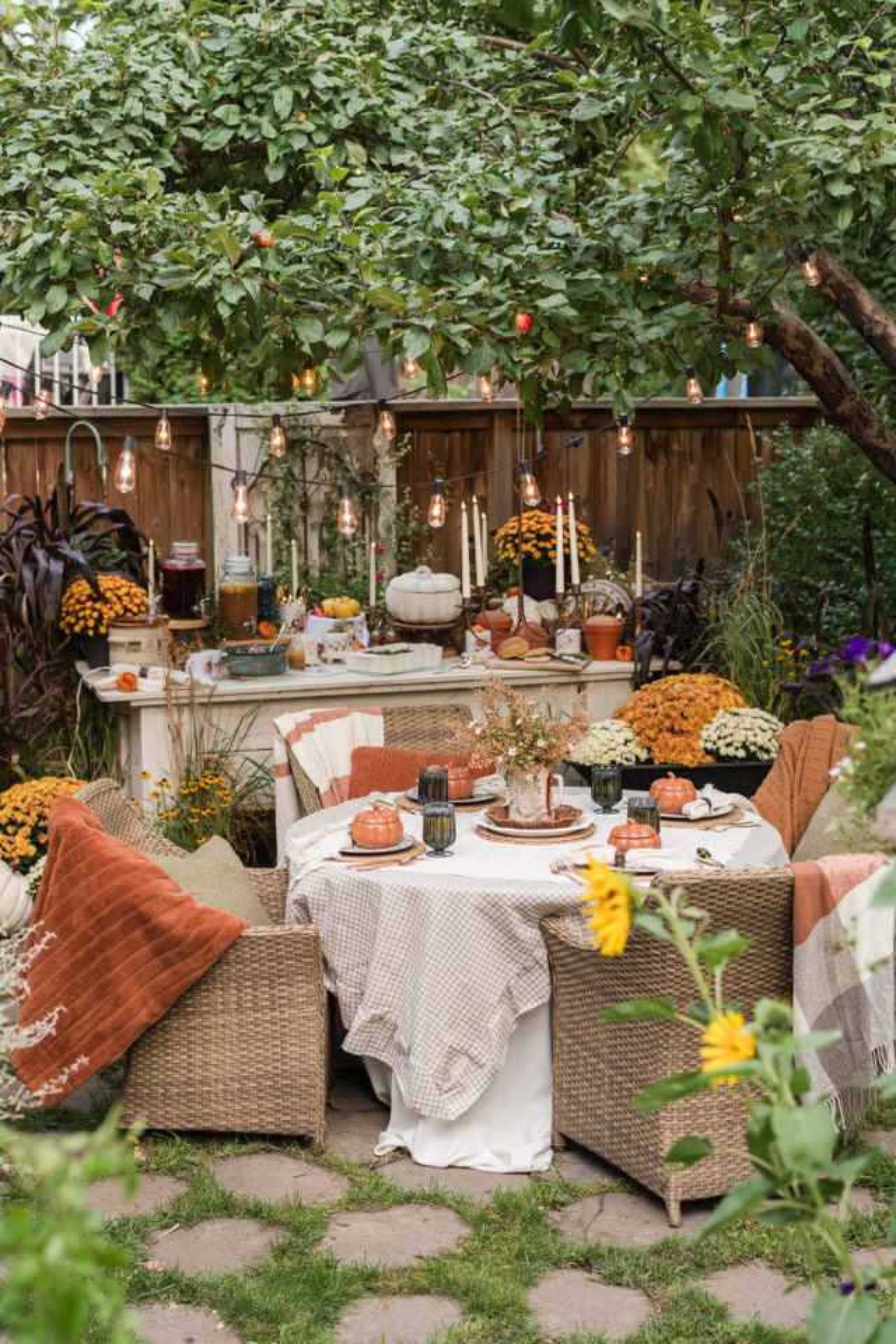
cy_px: 672
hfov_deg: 23.4
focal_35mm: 58
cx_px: 448
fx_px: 2165
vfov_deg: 34.5
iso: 500
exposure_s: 1/200
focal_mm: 58
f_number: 3.2
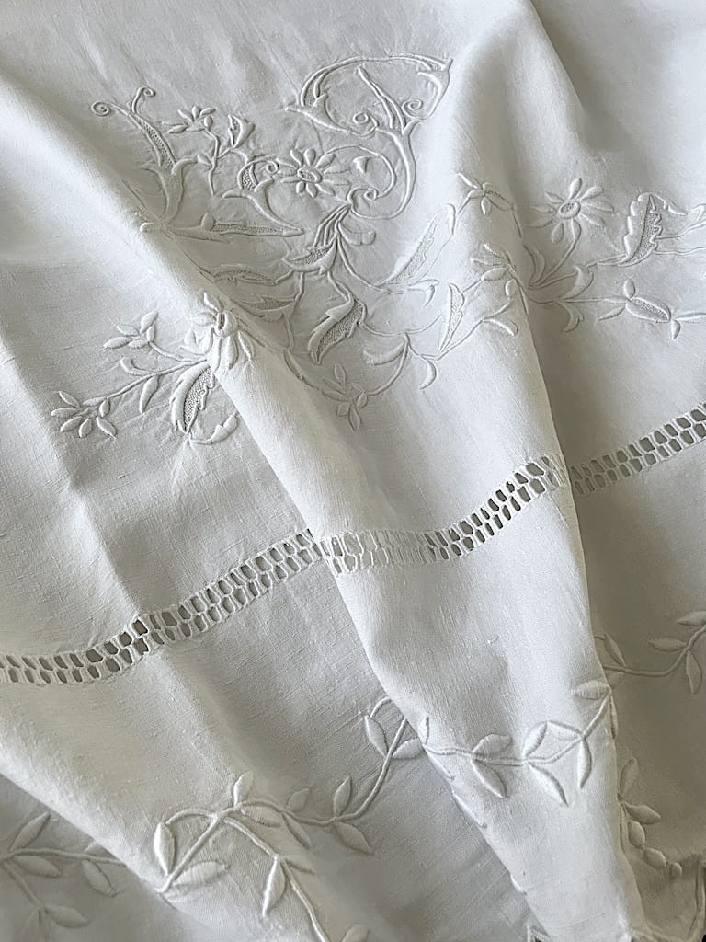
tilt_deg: -62.5
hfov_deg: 53.1
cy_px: 471
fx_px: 707
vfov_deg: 67.3
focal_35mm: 26
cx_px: 353
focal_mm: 4.2
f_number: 1.6
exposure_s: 1/72
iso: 125
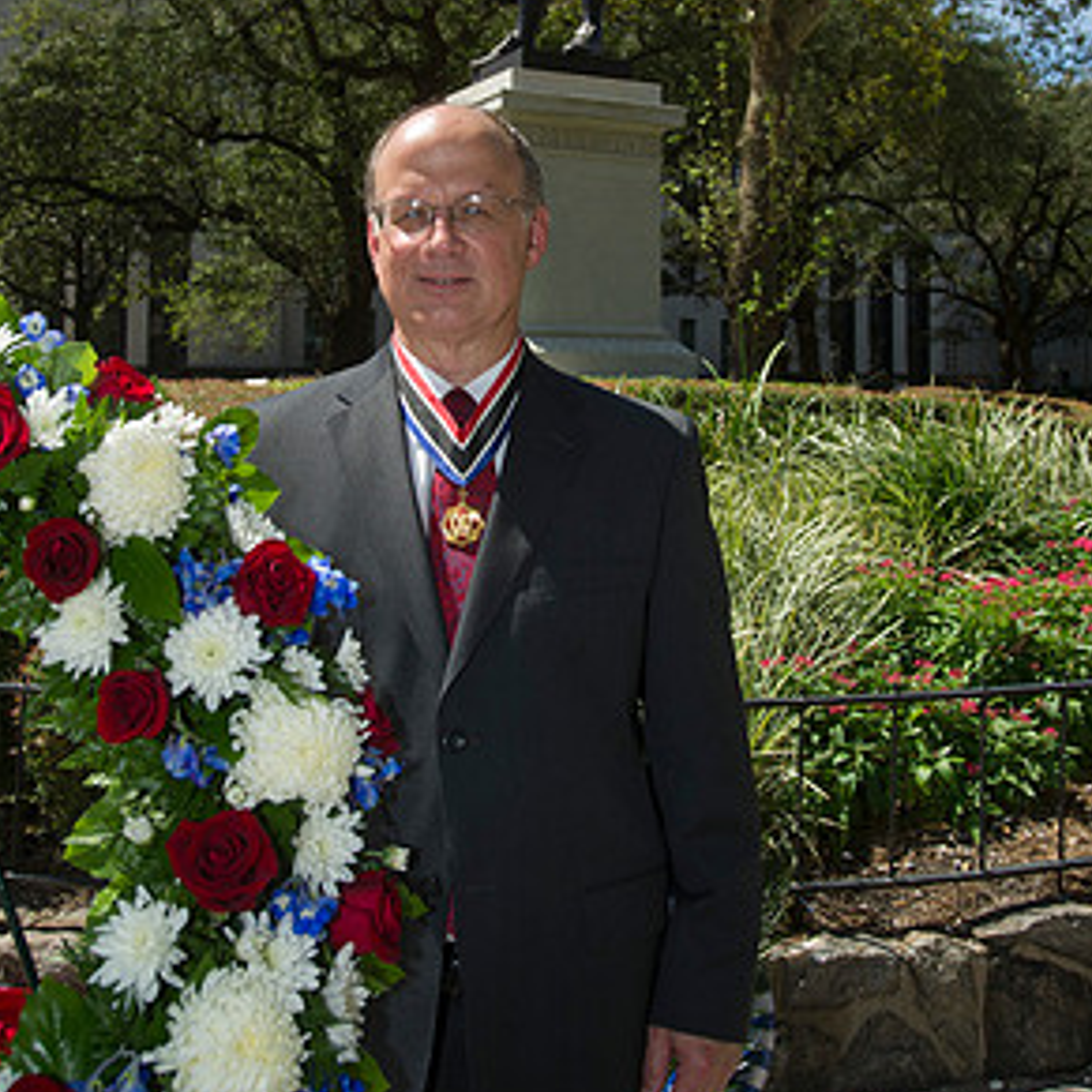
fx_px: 1499
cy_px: 311
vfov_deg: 39.2
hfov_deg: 40.0
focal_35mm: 42
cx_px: 546
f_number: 8
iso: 200
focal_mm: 32
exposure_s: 1/250
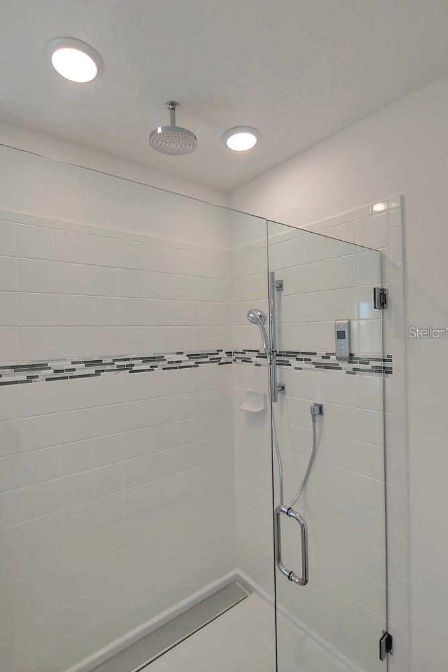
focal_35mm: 17
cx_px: 215
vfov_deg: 93.3
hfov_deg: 70.4
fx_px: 317
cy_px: 332
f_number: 1.9
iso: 100
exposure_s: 1/120
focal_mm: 2.18
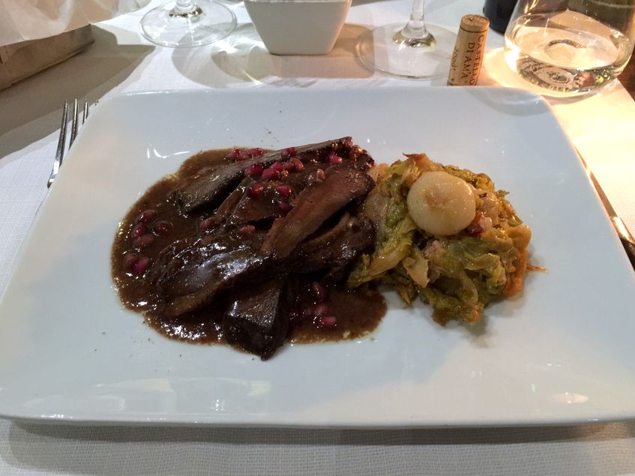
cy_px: 238
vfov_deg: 48.2
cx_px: 318
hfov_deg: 61.7
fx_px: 532
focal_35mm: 29
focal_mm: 4.15
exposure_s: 1/4
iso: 125
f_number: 2.2
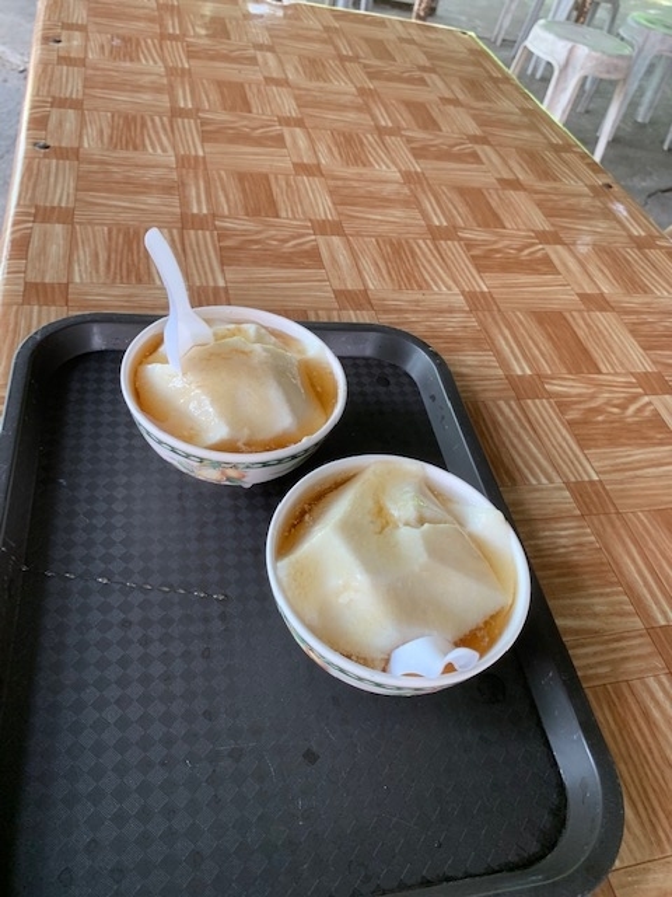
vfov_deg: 67.3
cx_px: 336
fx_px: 673
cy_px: 448
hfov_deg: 53.1
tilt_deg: -46.5
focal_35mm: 26
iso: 100
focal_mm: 4.25
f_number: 1.8
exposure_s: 1/64
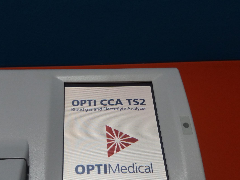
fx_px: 291
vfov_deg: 34.2
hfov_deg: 44.6
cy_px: 113
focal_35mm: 42
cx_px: 98
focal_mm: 3.7
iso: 100
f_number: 1.9
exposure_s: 1/100
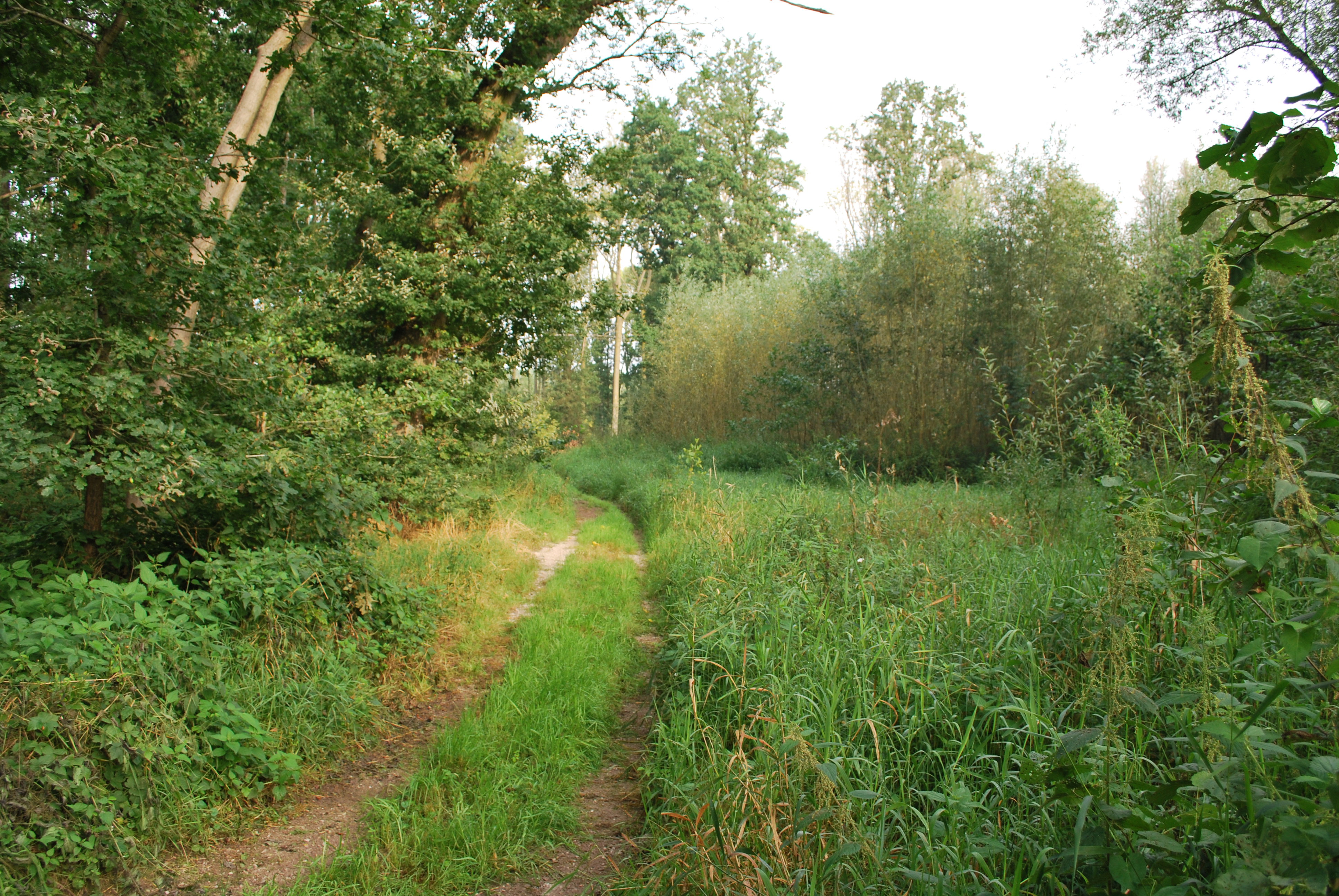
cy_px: 448
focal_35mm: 27
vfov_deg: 48.0
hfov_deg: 67.3
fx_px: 1005
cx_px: 670
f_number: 5.6
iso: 200
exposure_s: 1/125
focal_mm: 18
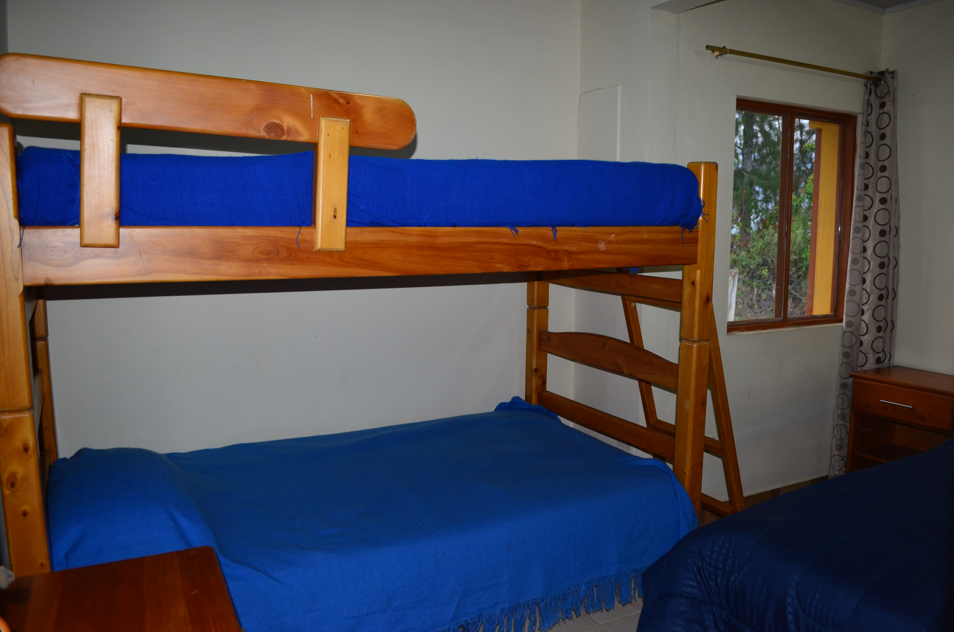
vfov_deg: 47.7
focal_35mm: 27
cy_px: 316
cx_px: 477
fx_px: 714
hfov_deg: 67.5
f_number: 3.5
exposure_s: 1/160
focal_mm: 18
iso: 400
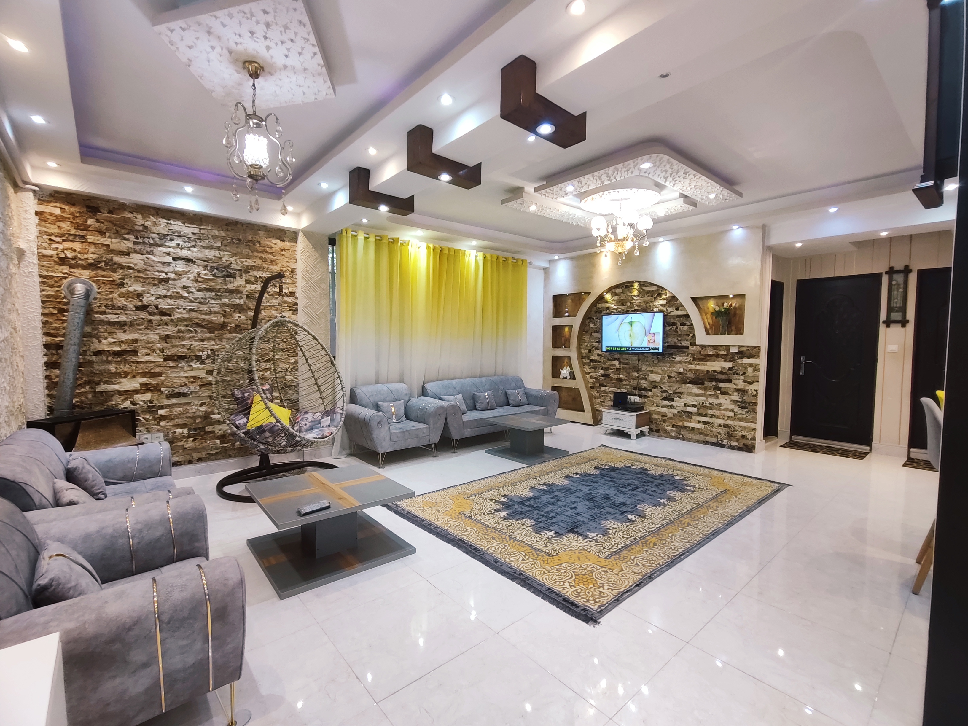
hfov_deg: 106.2
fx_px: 364
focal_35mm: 13
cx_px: 484
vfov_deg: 89.9
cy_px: 363
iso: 172
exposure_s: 1/50
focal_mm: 1.66
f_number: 2.2
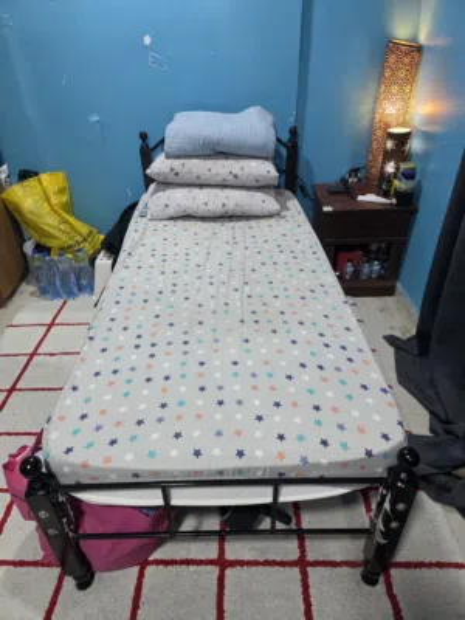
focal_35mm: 23
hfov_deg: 58.9
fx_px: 412
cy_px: 310
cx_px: 232
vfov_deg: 73.9
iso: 320
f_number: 1.7
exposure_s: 1/100
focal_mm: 6.3
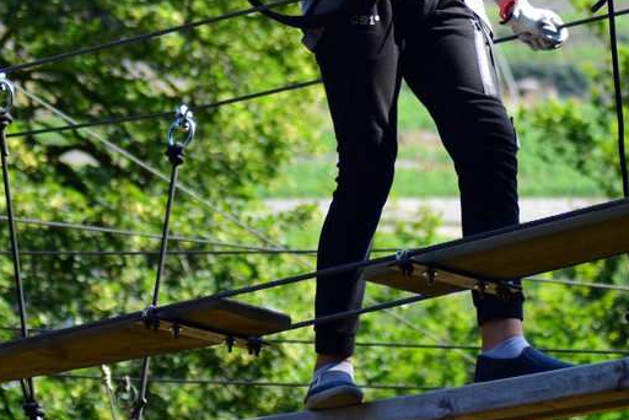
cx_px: 356
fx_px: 3671
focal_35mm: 210
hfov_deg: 9.8
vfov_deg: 6.5
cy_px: 21
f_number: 4
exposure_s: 1/640
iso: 250
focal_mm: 70
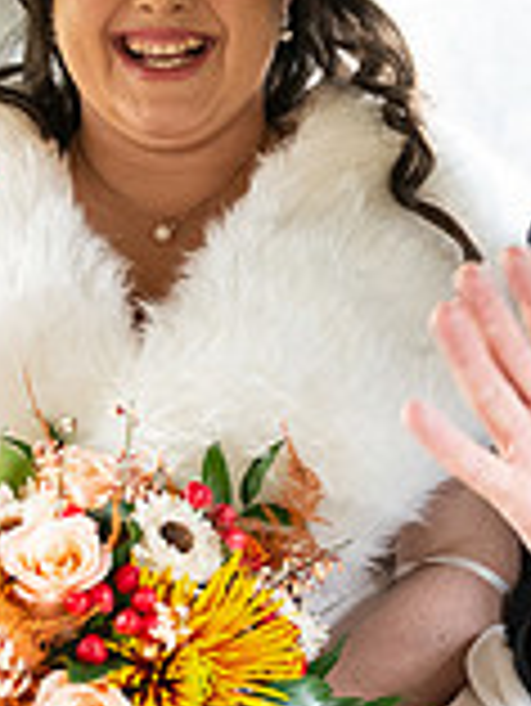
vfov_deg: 17.9
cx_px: 338
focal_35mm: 110
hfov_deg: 13.5
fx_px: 2247
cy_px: 308
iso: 1600
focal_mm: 31
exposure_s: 1/160
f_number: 3.5
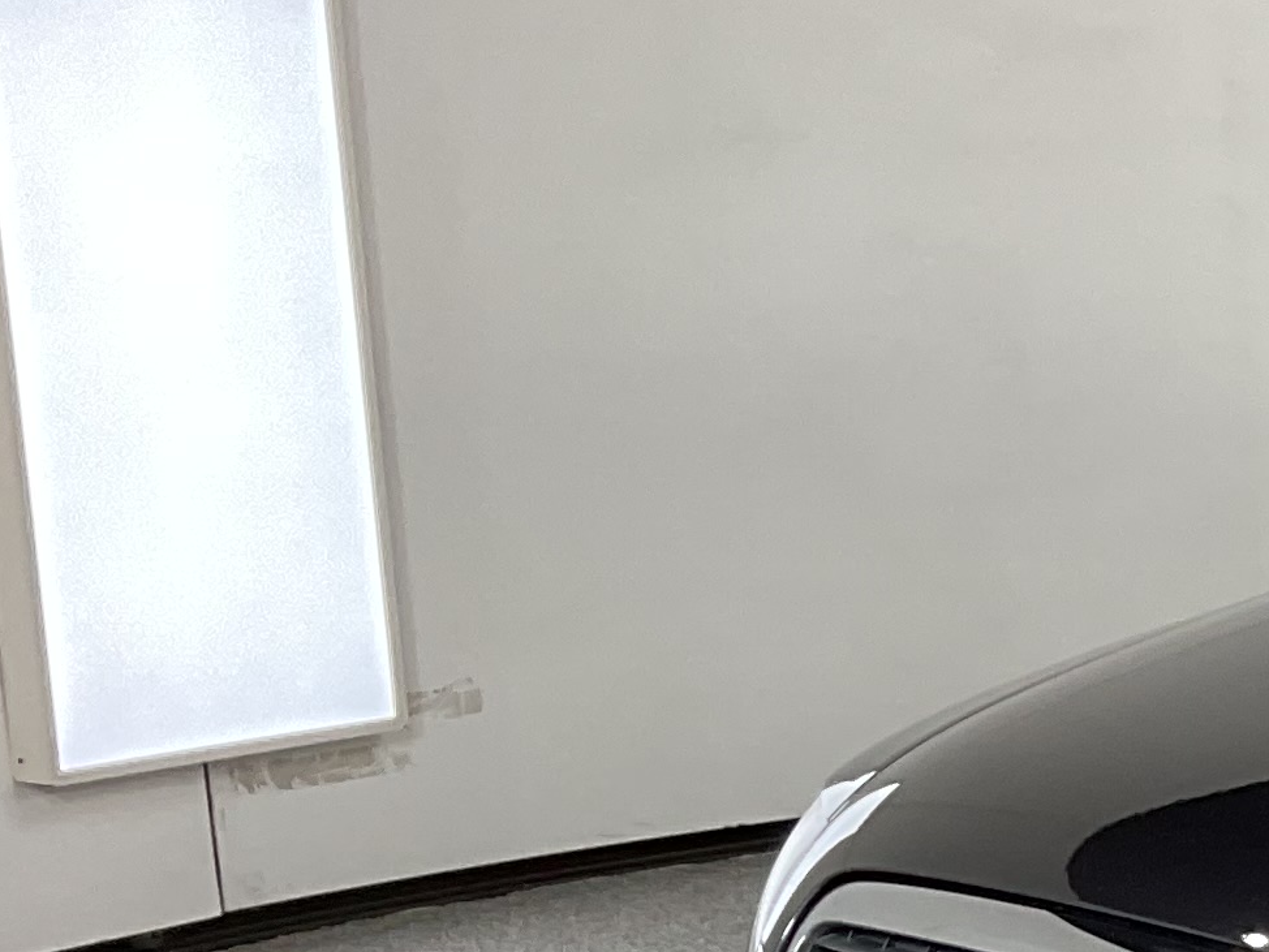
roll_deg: -0.5
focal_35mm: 120
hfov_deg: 14.1
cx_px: 2438
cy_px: 1112
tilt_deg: -13.6
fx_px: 4400
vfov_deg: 12.1
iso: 32
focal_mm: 3
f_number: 1.8
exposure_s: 1/120
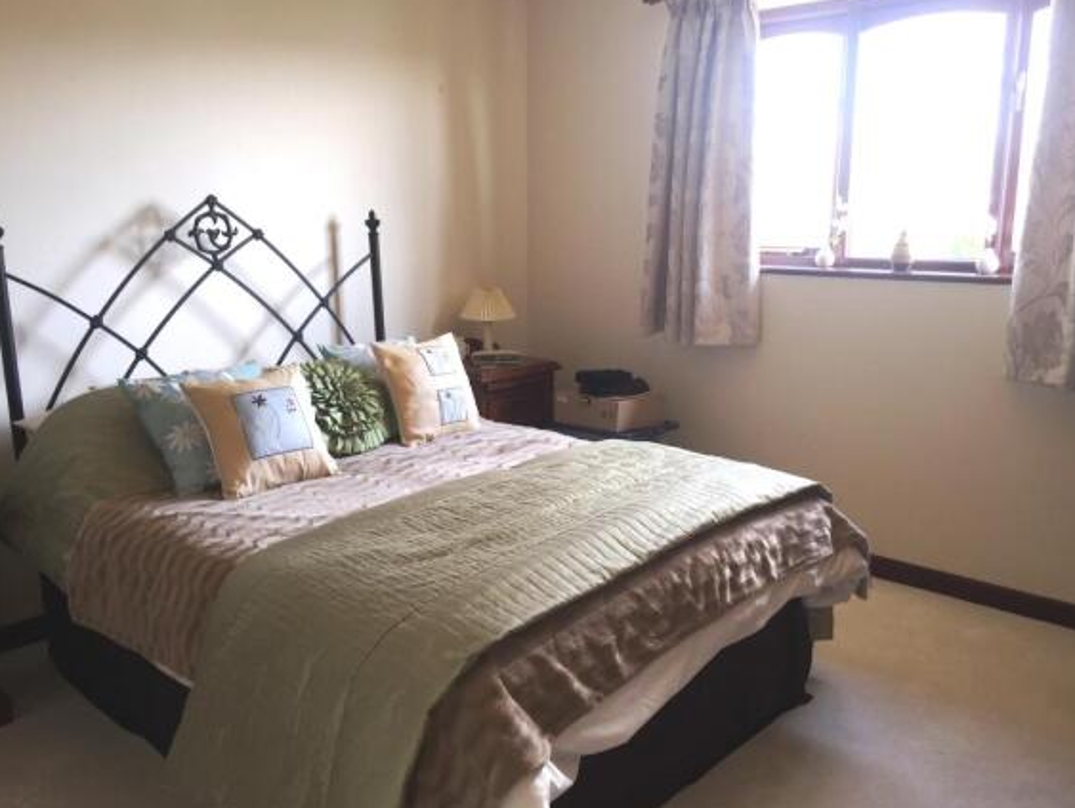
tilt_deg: -12.4
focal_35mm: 30
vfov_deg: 46.8
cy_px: 408
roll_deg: -1.0
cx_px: 549
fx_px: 932
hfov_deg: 59.9
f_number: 2.2
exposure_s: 1/47
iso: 32
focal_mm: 4.15
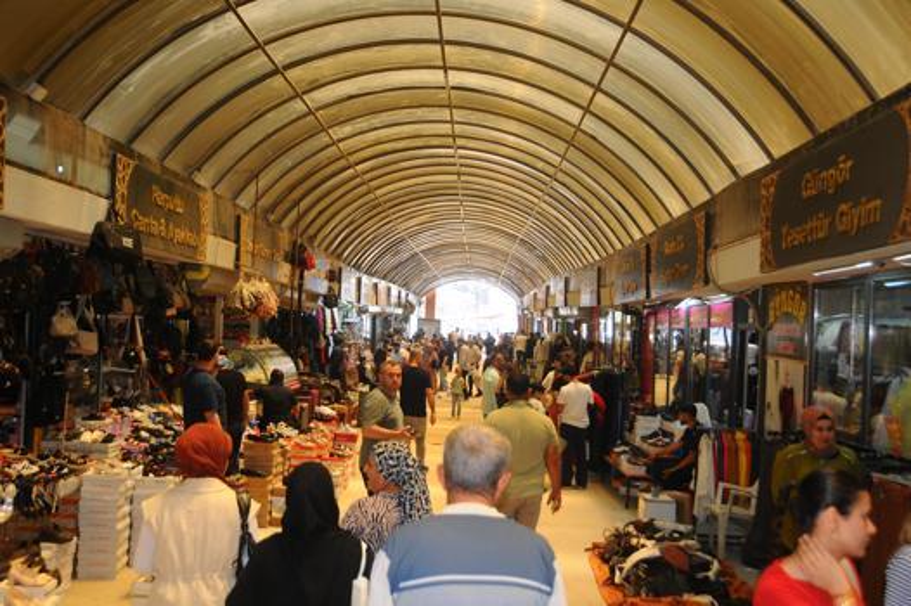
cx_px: 456
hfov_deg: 53.2
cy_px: 303
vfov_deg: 36.8
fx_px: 910
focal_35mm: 36
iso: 200
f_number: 3.8
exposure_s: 1/125
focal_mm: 24
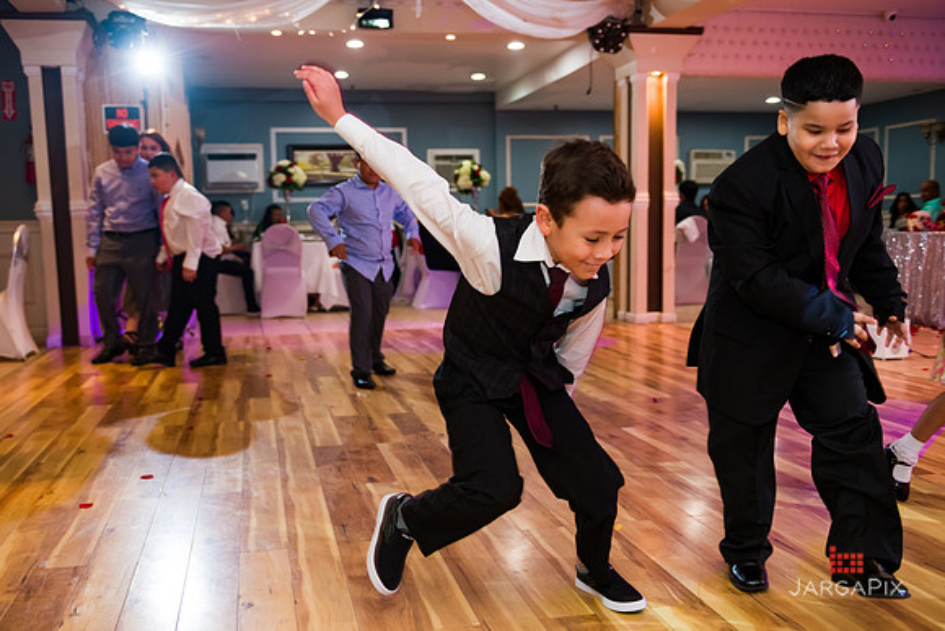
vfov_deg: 38.3
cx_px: 434
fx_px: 908
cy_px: 341
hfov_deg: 54.9
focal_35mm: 35
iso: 1250
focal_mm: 32
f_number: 3.2
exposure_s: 1/125
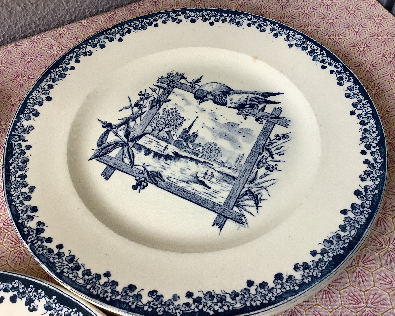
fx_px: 386
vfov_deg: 44.5
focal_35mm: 33
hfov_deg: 54.2
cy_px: 156
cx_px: 198
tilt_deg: -53.7
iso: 50
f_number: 2.4
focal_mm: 3.3
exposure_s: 1/120
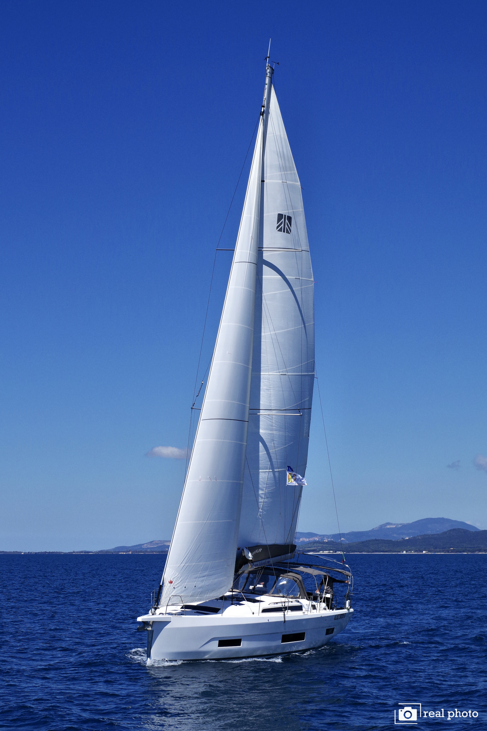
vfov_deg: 31.2
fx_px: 1309
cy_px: 366
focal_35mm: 64
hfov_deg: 21.1
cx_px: 244
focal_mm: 43
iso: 200
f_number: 11
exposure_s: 1/800
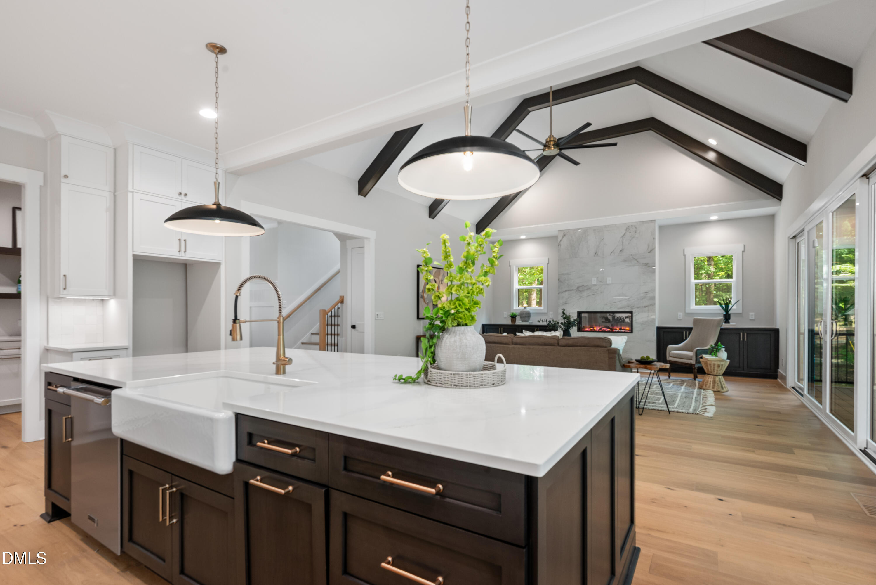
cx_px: 438
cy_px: 292
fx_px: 414
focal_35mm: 17
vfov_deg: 70.5
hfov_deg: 93.3
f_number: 9
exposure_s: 1/4
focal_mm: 17
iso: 320
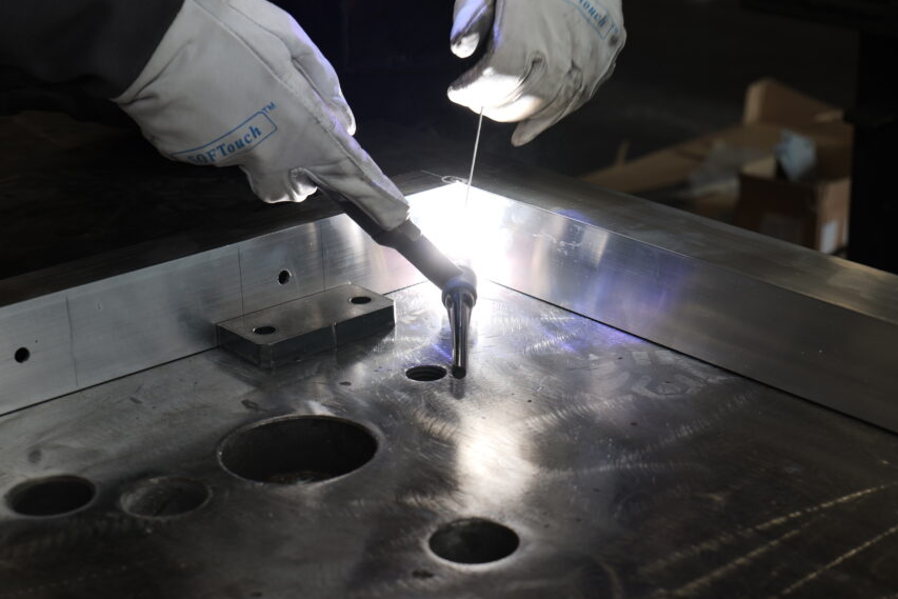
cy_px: 332
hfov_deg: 28.0
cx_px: 523
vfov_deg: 18.9
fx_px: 1796
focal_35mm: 72
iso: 100
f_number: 7.1
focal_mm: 60
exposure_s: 1/25
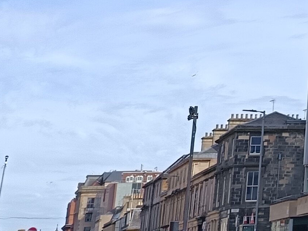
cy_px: -101
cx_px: 646
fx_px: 1005
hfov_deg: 14.1
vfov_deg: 12.5
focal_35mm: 113
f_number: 1.75
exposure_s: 1/900
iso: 242
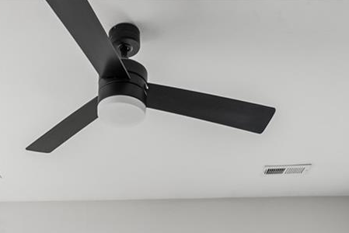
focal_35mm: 57
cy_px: 412
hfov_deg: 34.8
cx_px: 125
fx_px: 553
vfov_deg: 18.7
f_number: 8
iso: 200
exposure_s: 1/1.25
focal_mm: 16
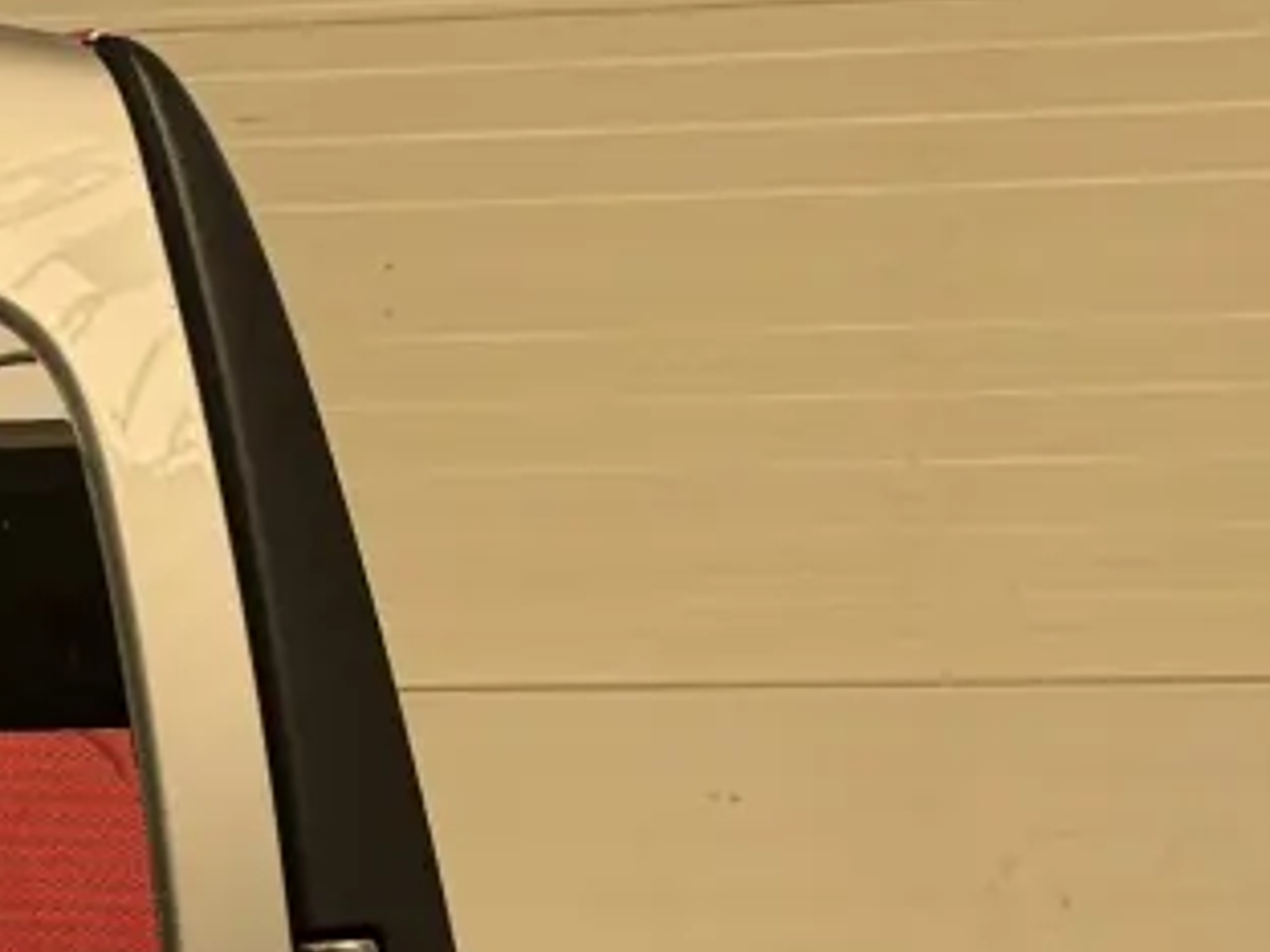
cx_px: -1433
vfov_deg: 9.0
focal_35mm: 160
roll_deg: +2.8
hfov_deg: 11.0
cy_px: 1526
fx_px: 5870
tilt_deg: -6.8
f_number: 1.6
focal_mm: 5.96
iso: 50
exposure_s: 1/244
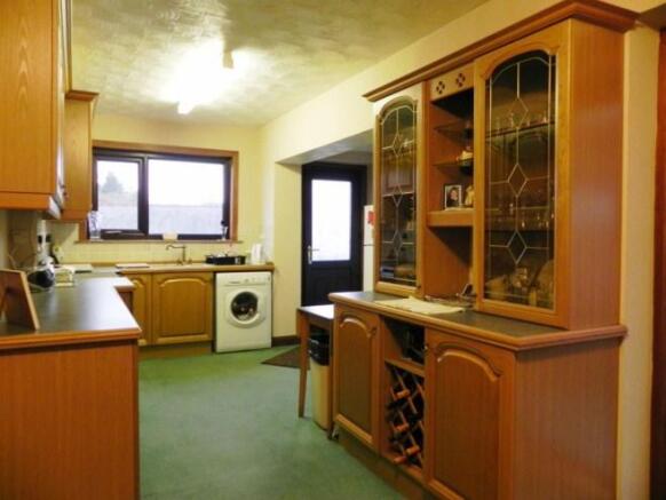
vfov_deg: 53.1
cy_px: 250
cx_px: 333
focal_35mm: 26
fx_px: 500
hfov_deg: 67.3
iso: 379
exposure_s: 1/30
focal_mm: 4.6
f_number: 2.8
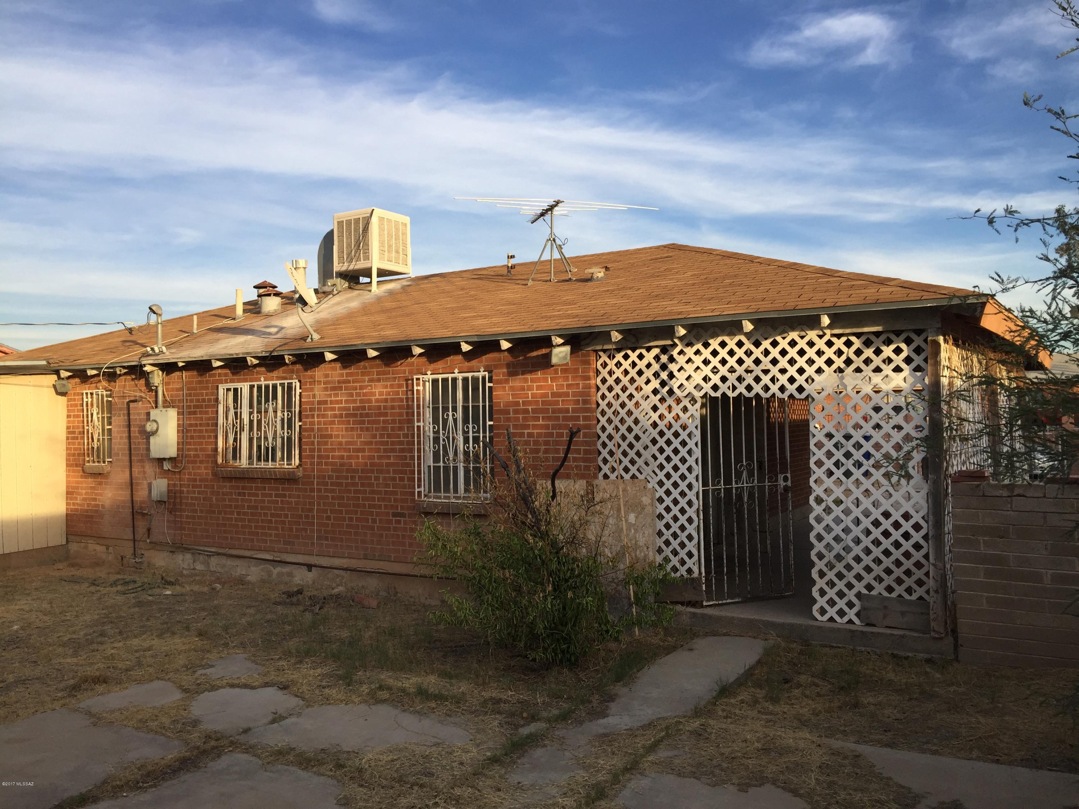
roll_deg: +1.2
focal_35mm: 29
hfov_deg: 61.7
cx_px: 540
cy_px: 404
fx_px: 904
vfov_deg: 48.2
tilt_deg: +1.0
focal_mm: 4.15
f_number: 2.2
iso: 32
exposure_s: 1/581
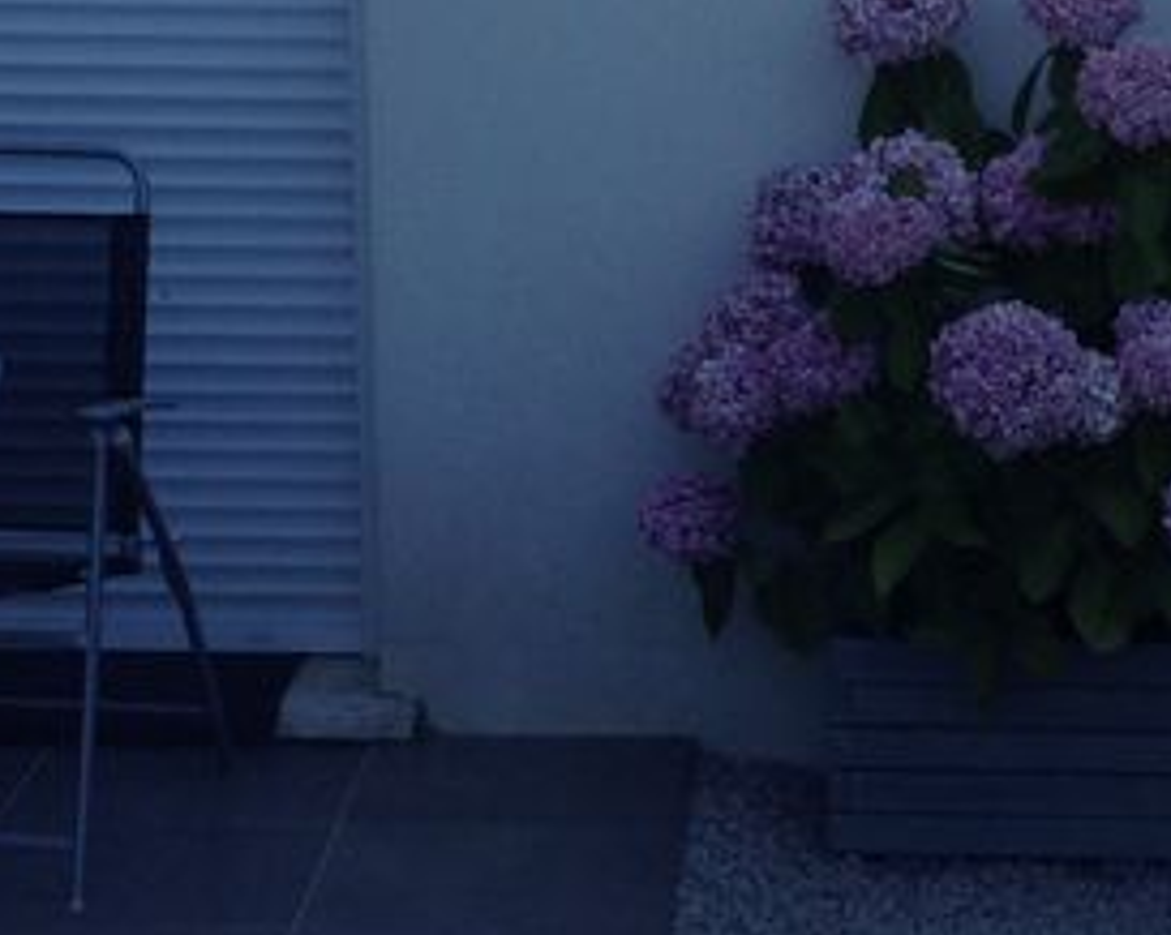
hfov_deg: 16.3
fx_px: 4087
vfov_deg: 13.0
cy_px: 708
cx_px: 789
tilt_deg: -13.0
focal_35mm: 118
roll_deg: +1.8
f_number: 2.4
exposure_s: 1/889
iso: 50
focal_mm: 4.12
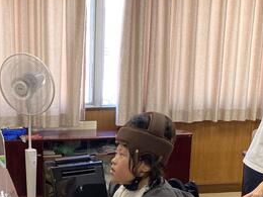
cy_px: 191
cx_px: 40
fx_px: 532
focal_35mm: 70
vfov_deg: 20.4
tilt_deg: -17.3
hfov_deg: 27.1
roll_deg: +1.2
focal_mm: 4.25
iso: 100
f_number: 1.8
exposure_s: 1/120
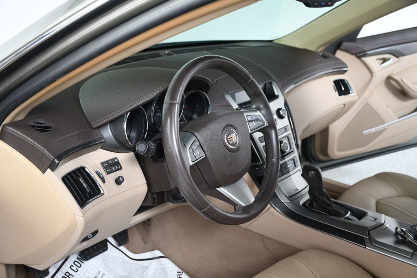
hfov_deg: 48.5
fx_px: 463
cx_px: 208
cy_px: 139
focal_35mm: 40
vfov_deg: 33.4
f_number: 4
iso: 100
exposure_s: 1/160
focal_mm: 27
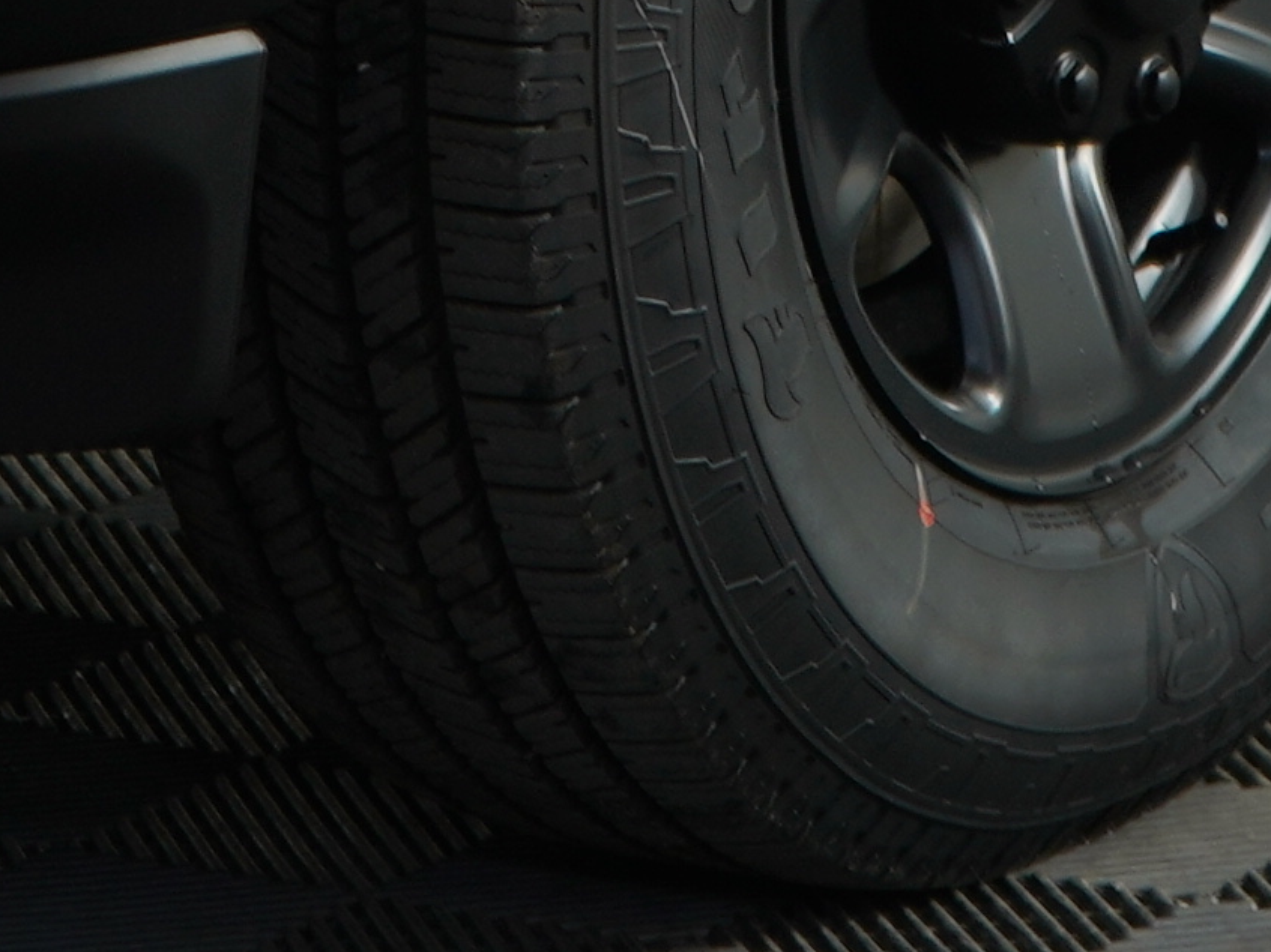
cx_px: 544
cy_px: -1833
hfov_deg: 6.5
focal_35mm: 307
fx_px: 11269
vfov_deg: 4.6
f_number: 4.5
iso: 160
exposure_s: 1/60
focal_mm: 45
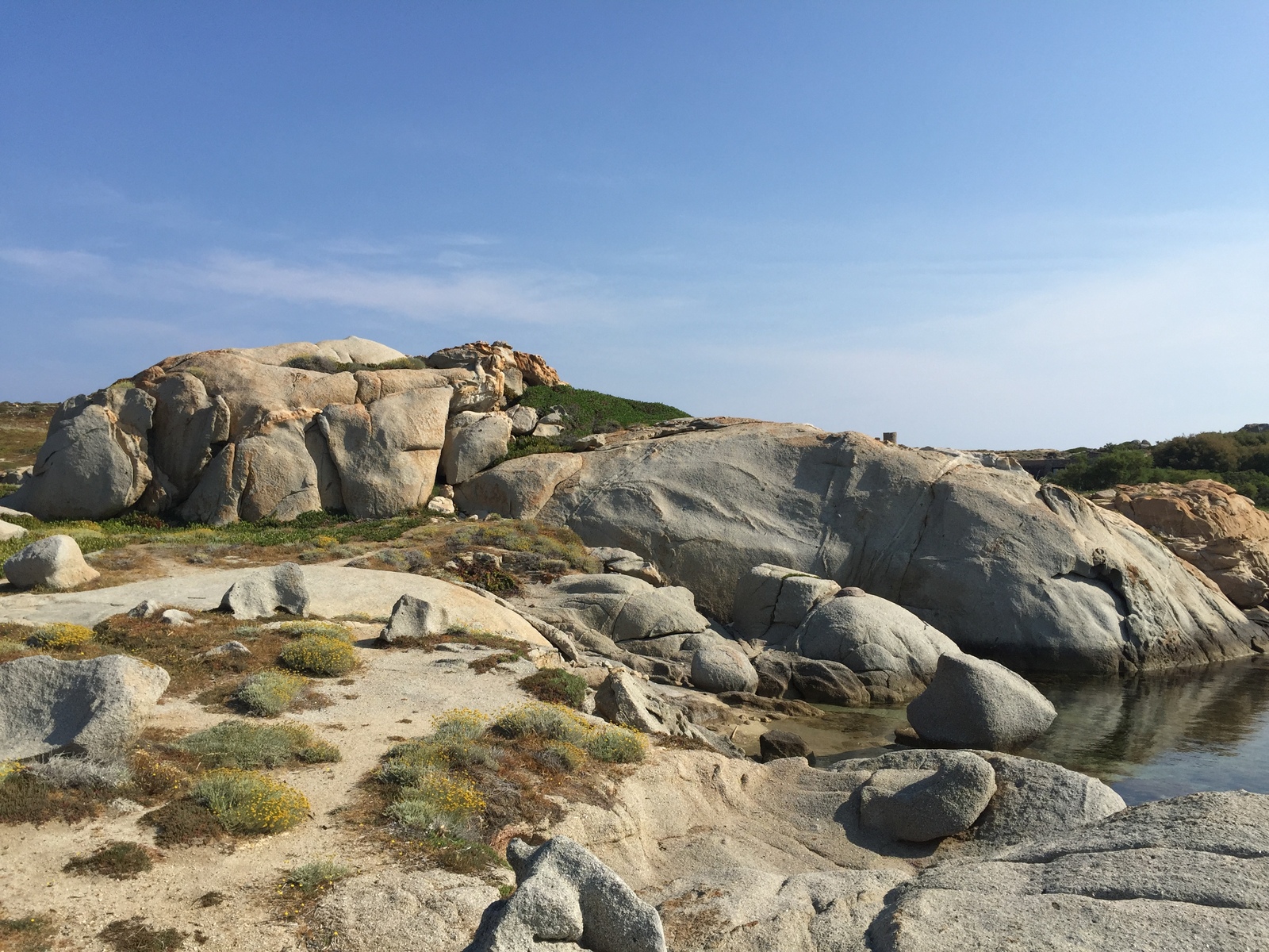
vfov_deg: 48.2
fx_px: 1063
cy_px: 476
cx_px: 634
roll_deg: -1.0
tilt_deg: +1.7
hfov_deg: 61.7
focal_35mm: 29
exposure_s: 1/2825
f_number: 2.2
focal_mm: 4.15
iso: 32
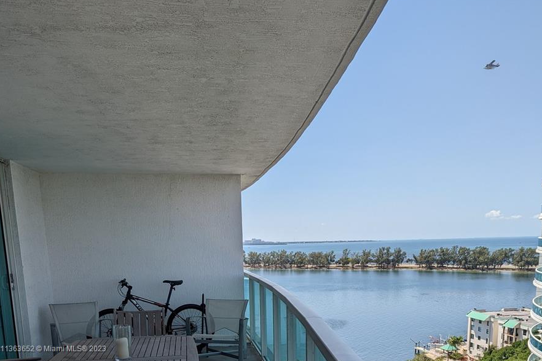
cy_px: 349
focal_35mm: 34
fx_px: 512
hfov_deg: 55.8
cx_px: 271
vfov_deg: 35.6
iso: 39
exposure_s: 1/2358
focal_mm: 6.81
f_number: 1.85
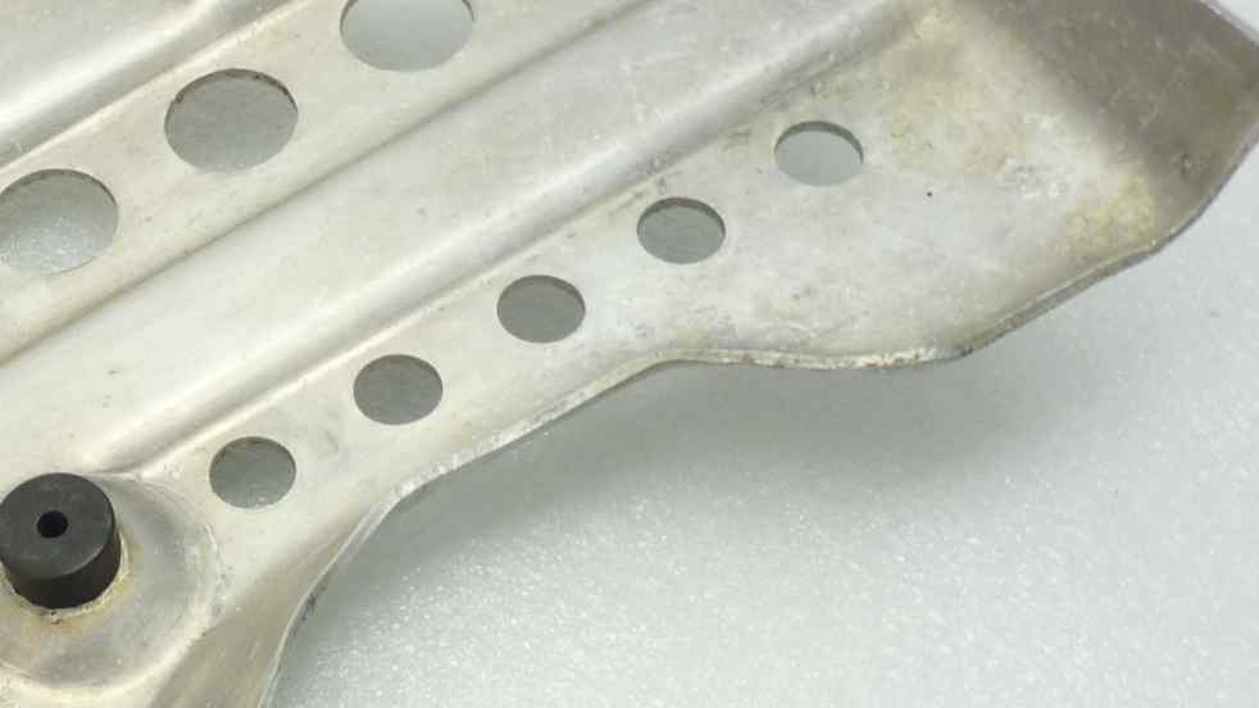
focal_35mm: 71
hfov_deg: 26.8
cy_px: 564
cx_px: -205
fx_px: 2370
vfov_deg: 16.9
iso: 80
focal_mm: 4.1
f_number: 3.3
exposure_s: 1/15
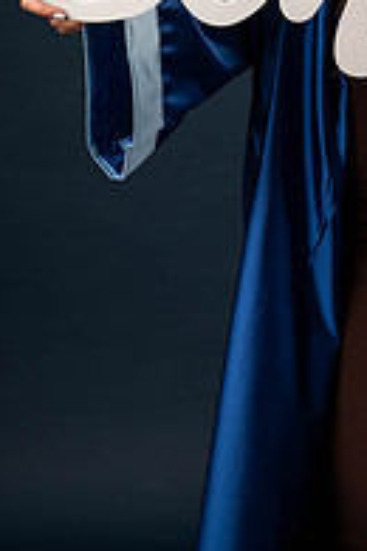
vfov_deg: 15.6
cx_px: 375
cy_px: 23
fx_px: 1972
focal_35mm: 129
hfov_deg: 10.5
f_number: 5.6
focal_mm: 56
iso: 200
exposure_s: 1/100
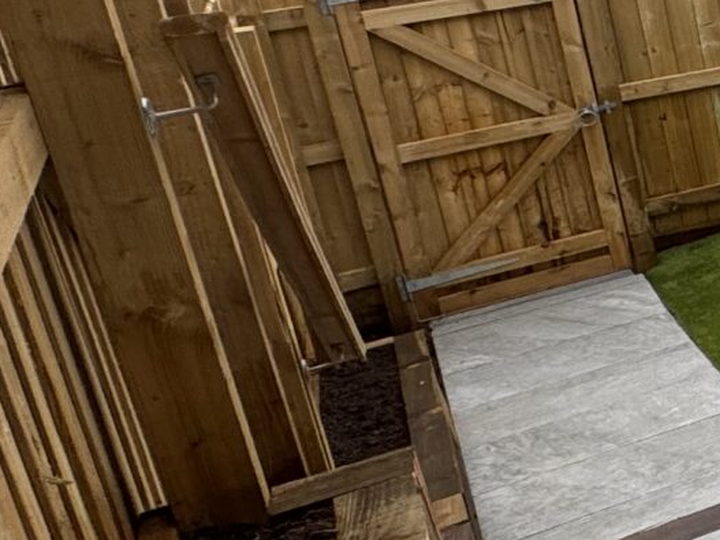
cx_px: 1630
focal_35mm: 68
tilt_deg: -15.3
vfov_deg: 21.0
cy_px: 19
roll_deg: +1.2
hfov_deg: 16.3
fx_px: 1414
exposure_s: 1/664
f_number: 2.2
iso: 40
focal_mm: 2.22
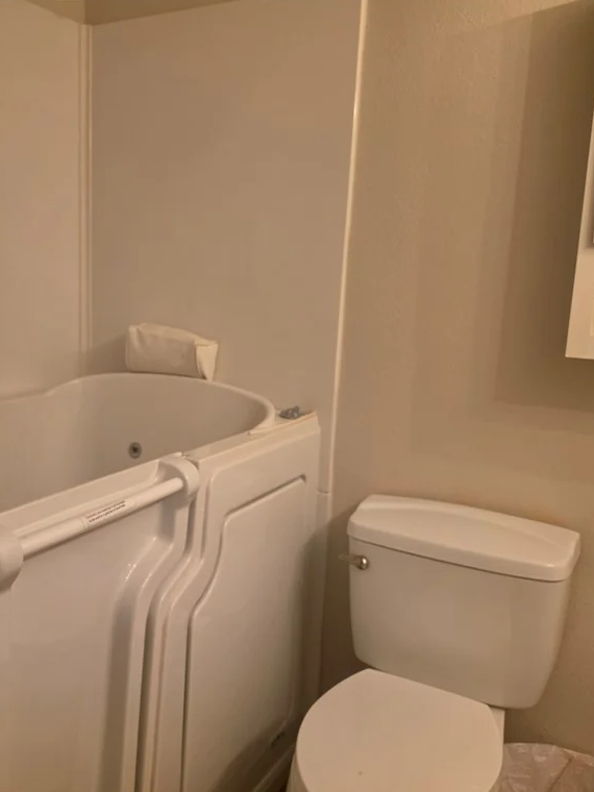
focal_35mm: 31
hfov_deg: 44.6
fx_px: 709
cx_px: 189
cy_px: 395
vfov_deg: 58.4
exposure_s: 1/120
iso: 200
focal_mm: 6.5
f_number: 1.4
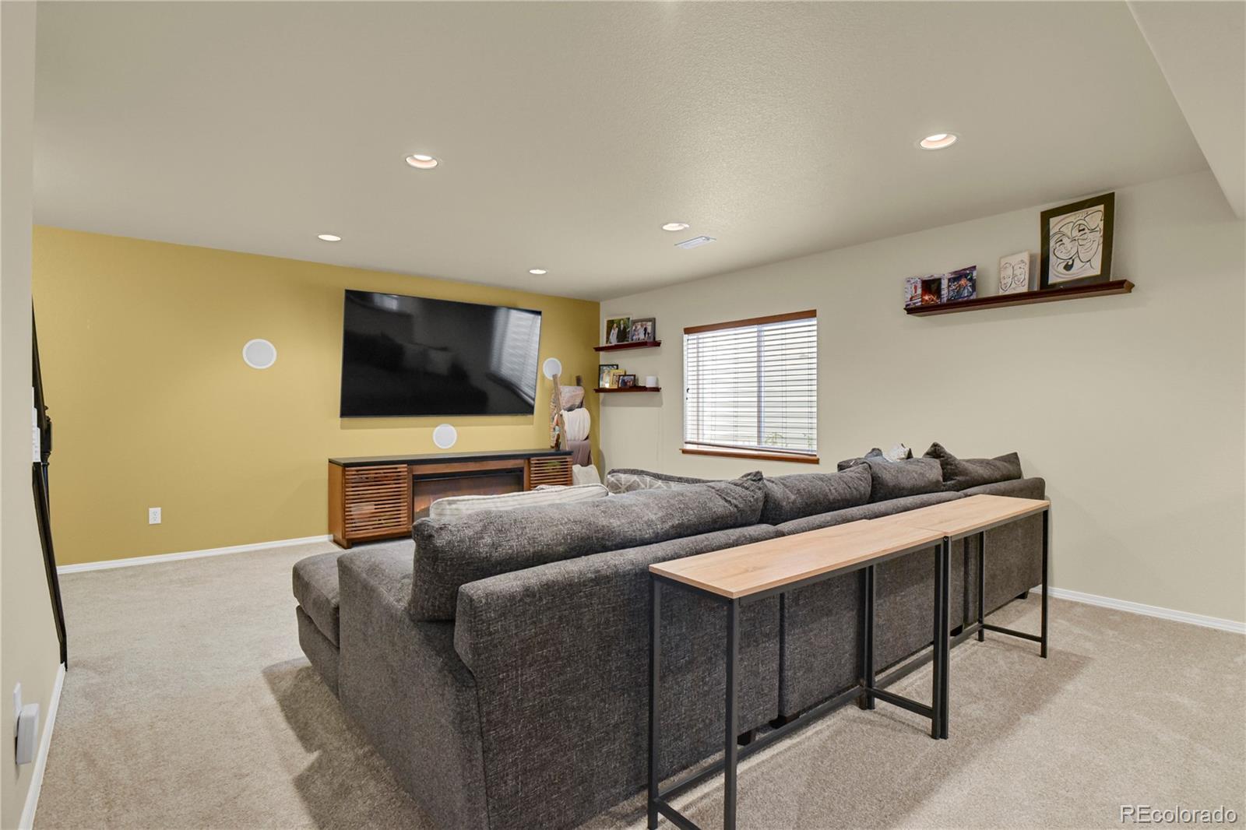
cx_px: 623
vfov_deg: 70.4
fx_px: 588
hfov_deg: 93.3
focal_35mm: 17
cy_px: 415
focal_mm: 17
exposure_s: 1/15
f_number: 8
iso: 12800
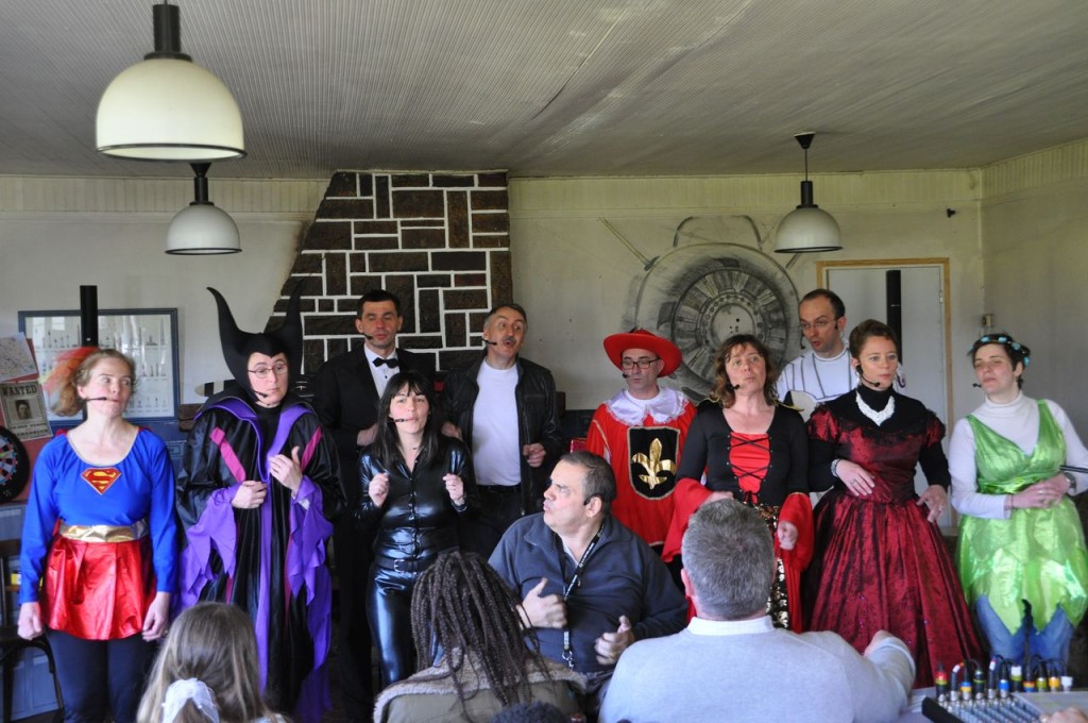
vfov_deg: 26.4
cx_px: 544
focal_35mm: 51
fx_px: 1539
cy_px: 362
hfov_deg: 38.9
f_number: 4.5
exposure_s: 1/50
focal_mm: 34
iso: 800
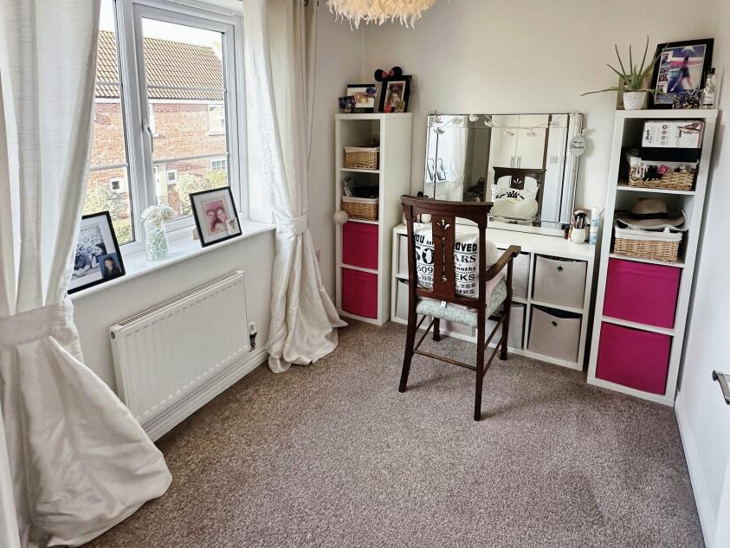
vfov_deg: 74.4
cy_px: 239
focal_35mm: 17
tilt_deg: -11.9
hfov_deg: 89.9
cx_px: 437
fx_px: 359
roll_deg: +1.0
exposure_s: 1/99
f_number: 2.2
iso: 125
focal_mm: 2.22
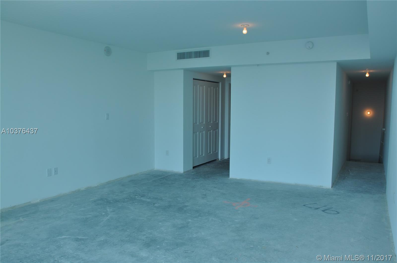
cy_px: 132
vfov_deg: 43.5
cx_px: 198
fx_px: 330
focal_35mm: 30
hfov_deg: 62.0
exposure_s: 1/60
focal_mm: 20
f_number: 8
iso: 200
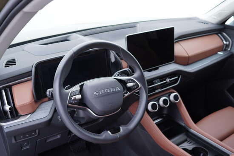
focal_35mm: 36
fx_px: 234
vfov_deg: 36.9
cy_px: 78
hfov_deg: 53.1
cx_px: 117
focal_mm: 24
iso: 250
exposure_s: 1/40
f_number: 2.8
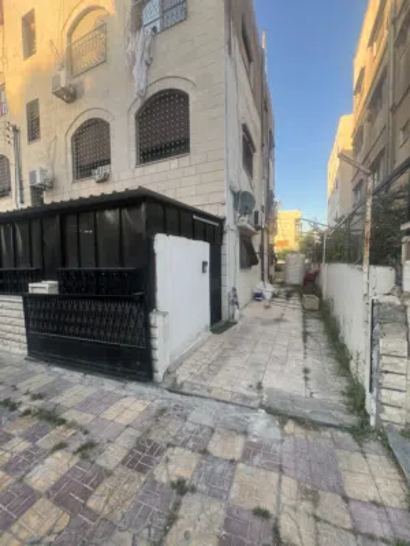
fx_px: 205
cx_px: 205
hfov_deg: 89.9
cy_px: 273
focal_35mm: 13
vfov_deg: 106.2
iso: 32
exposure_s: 1/99
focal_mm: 1.57
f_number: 1.8
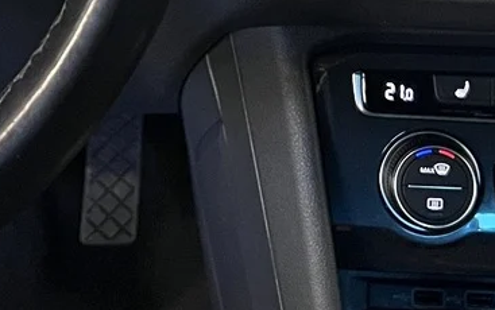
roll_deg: +0.6
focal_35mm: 120
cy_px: -271
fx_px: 1620
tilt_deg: -24.6
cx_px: 45
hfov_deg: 17.1
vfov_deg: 10.2
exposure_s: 1/60
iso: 500
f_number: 1.5
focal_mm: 5.7
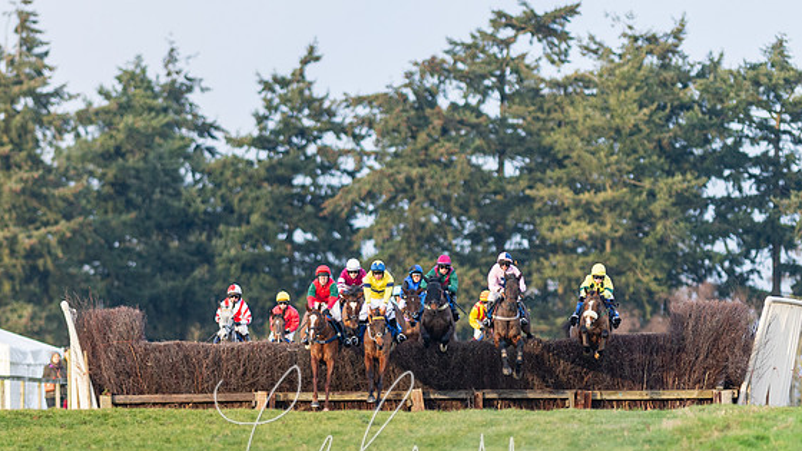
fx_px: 13610
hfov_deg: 3.4
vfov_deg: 1.9
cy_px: 314
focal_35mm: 640
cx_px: 356
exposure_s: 1/1000
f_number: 2.8
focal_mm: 300
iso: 500
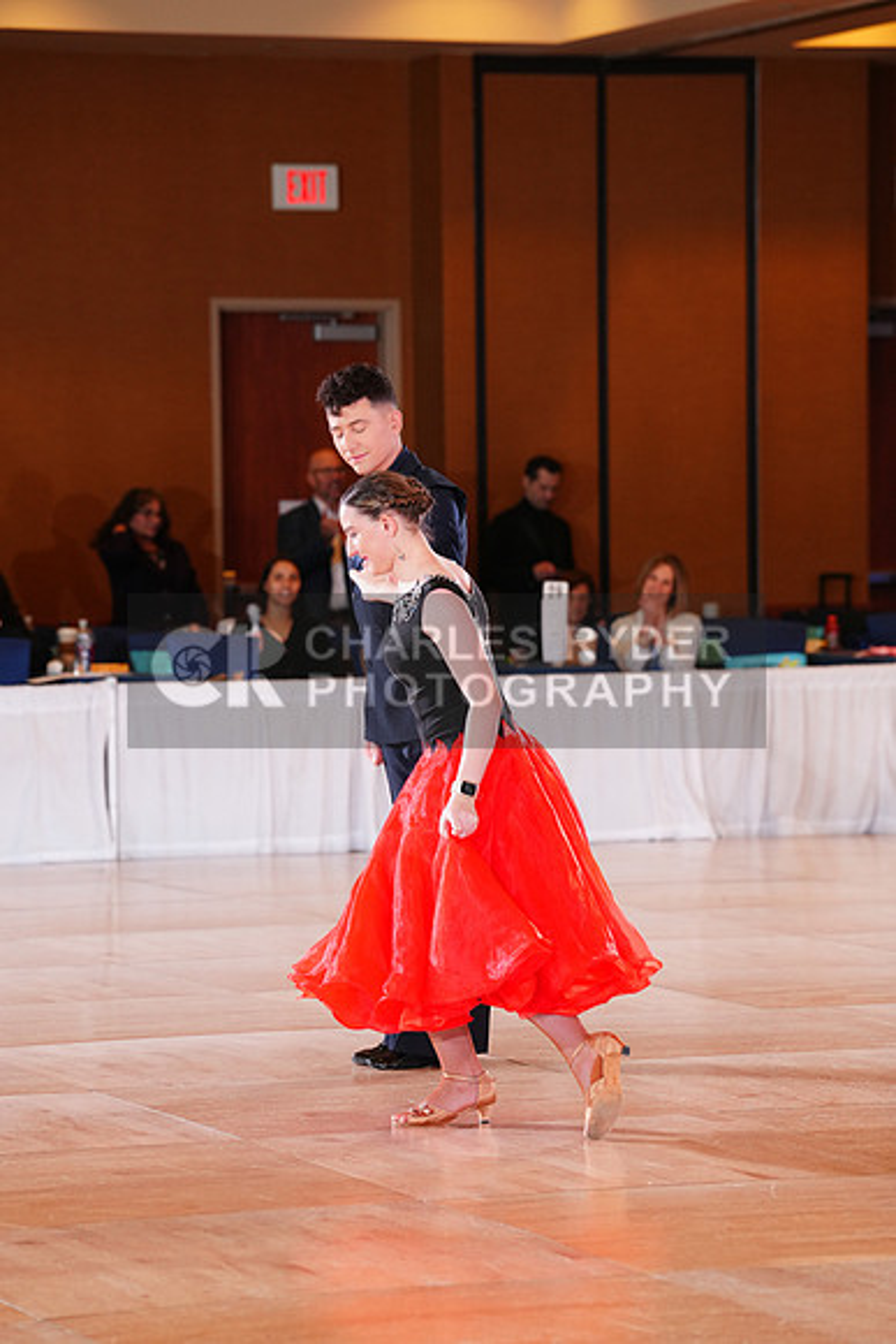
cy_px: 672
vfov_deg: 14.2
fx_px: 5372
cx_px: 448
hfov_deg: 9.5
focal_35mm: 144
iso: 1600
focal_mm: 144
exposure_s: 1/160
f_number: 4.5
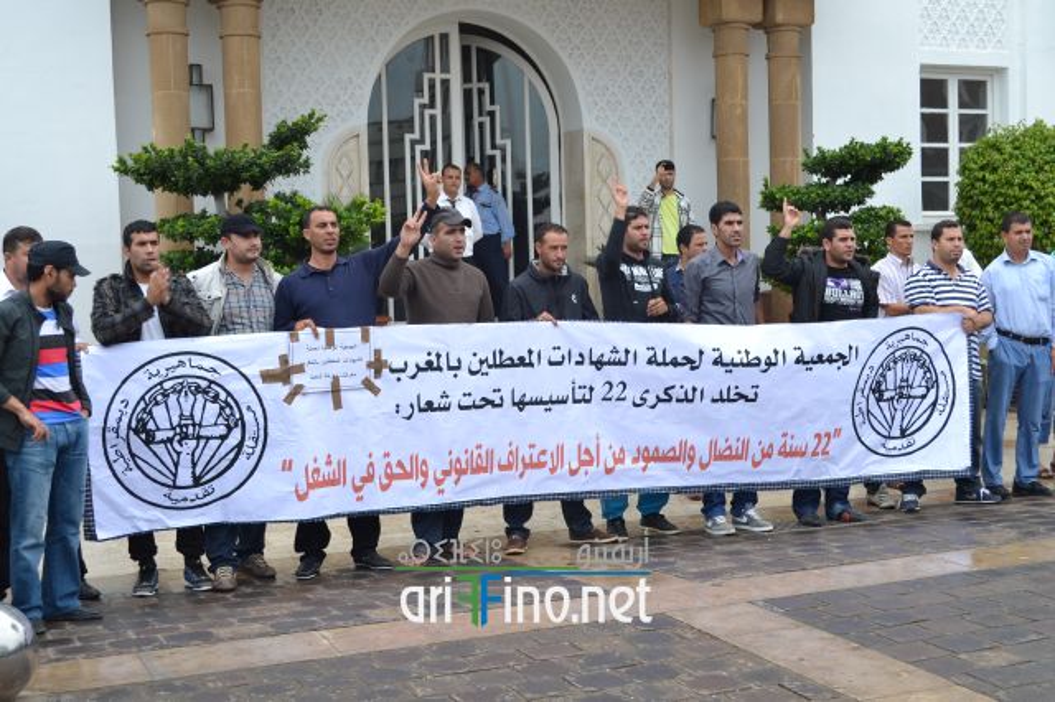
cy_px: 351
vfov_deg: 28.0
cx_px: 528
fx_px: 1406
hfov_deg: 41.1
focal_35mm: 48
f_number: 5.6
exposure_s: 1/125
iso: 100
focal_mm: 32
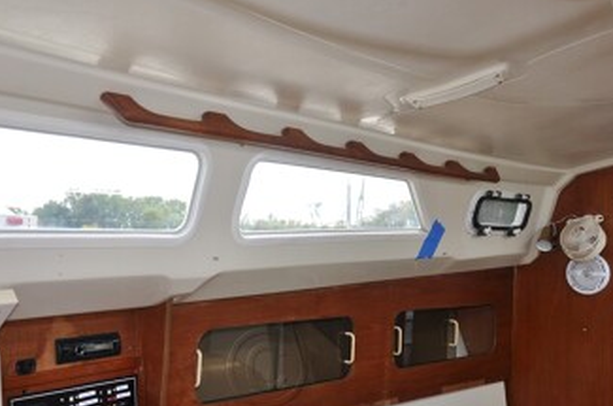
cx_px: 268
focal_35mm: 41
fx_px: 690
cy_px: 245
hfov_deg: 47.8
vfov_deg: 32.6
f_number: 3.8
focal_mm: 21
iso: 250
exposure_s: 1/200
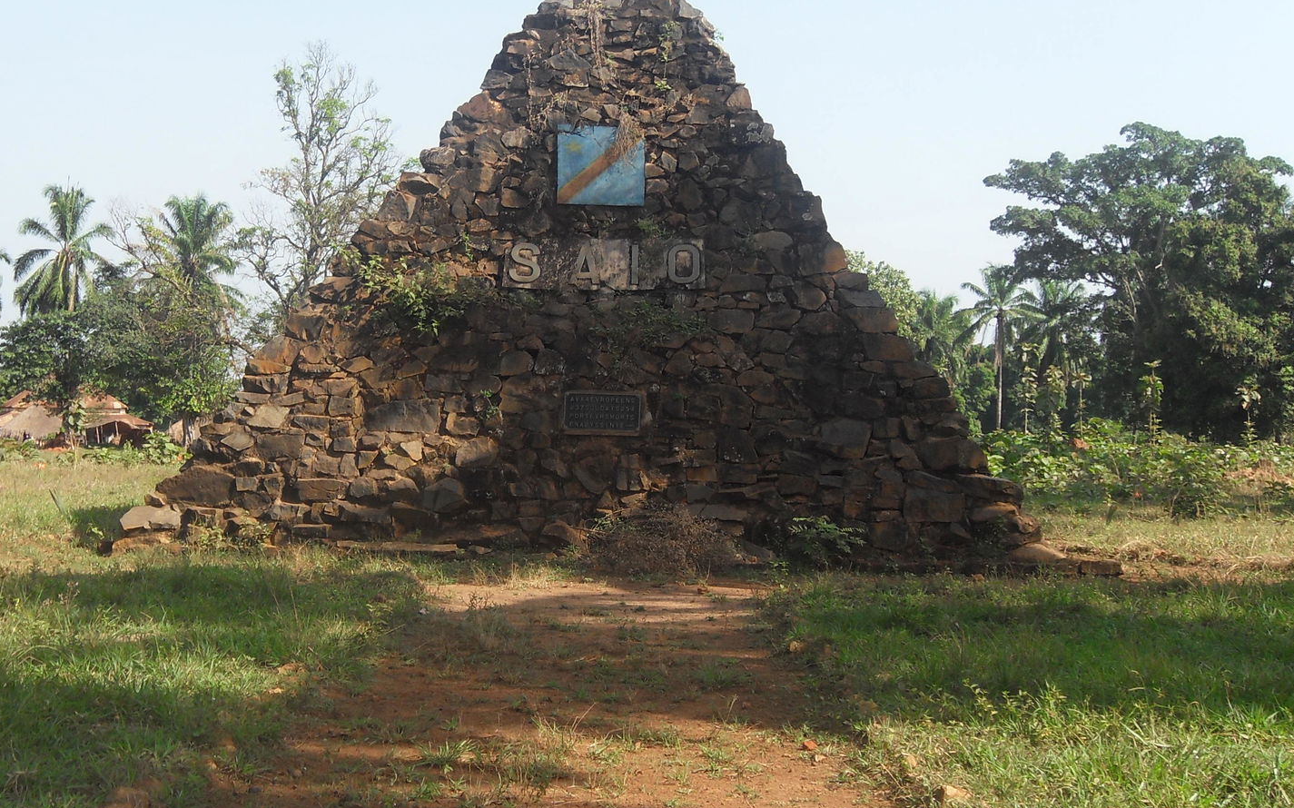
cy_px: 428
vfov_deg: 25.8
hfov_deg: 40.1
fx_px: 1763
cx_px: 509
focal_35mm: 50
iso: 80
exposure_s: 1/90
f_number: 8.2
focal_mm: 6.3
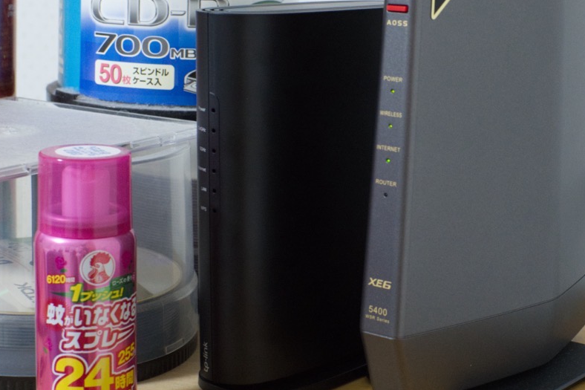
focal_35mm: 77
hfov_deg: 26.3
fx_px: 1247
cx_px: 393
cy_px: 177
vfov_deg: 17.8
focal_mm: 35
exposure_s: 1/25
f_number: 8
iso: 1600
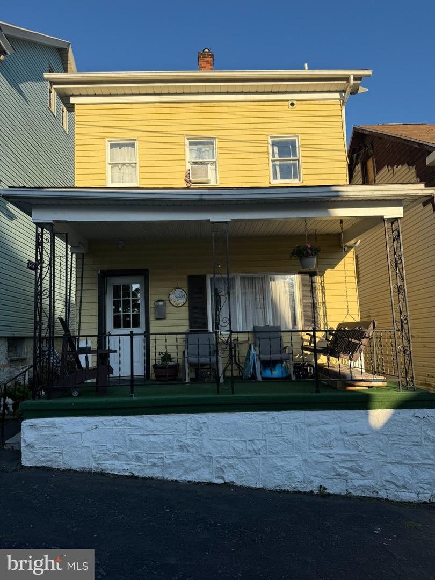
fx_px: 402
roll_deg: +2.3
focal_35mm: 24
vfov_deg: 71.6
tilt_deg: +6.2
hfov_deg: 56.8
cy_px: 290
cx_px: 218
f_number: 1.78
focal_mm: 6.76
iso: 80
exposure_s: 1/3145
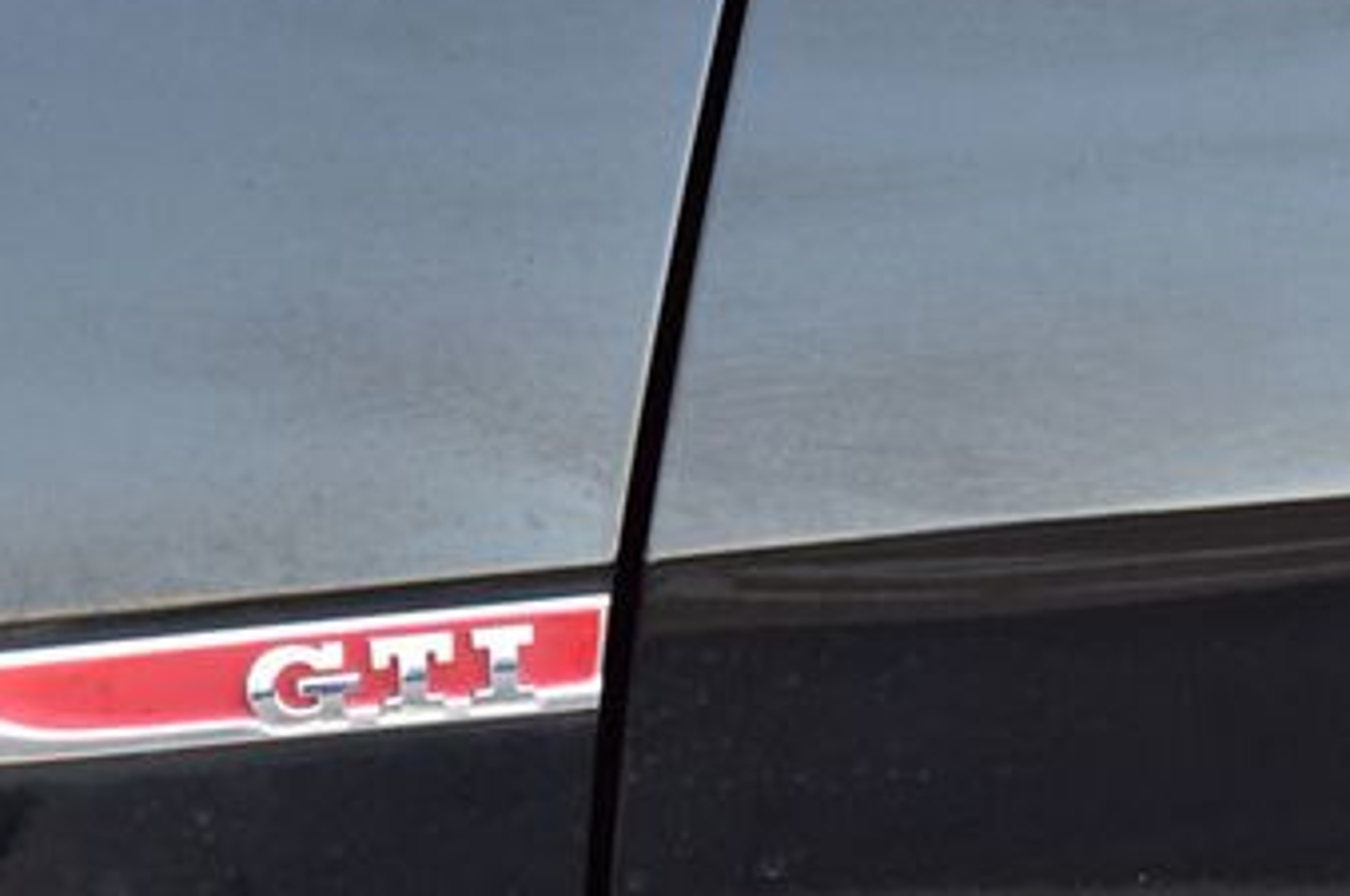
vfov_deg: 8.8
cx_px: 279
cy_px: 661
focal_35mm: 156
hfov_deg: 13.1
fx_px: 5840
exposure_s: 1/30
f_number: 7.1
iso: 400
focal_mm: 55
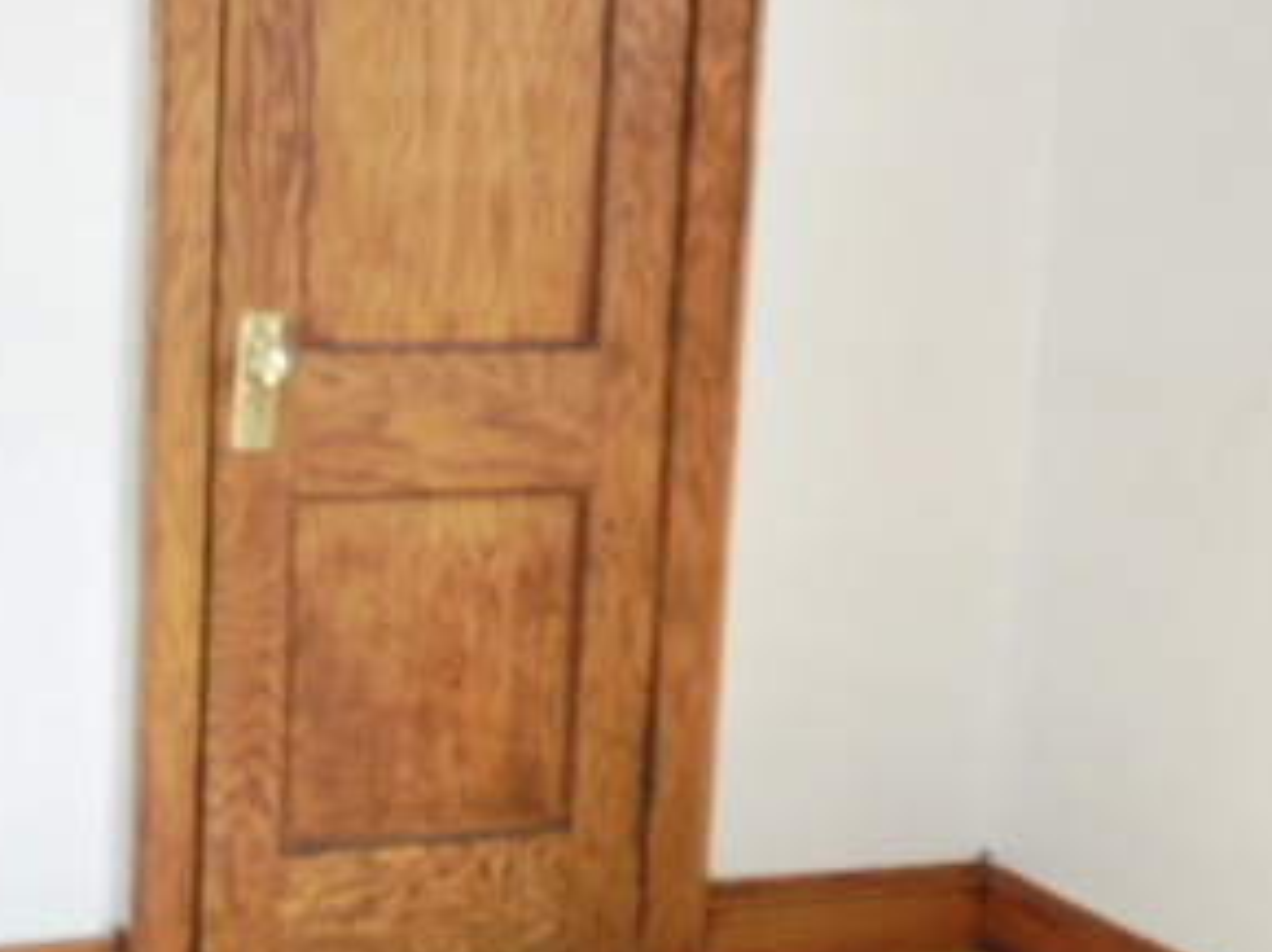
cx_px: 531
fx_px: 3084
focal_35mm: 84
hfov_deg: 23.3
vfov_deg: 17.5
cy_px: 693
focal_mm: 6.9
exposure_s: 1/50
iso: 160
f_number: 4.2
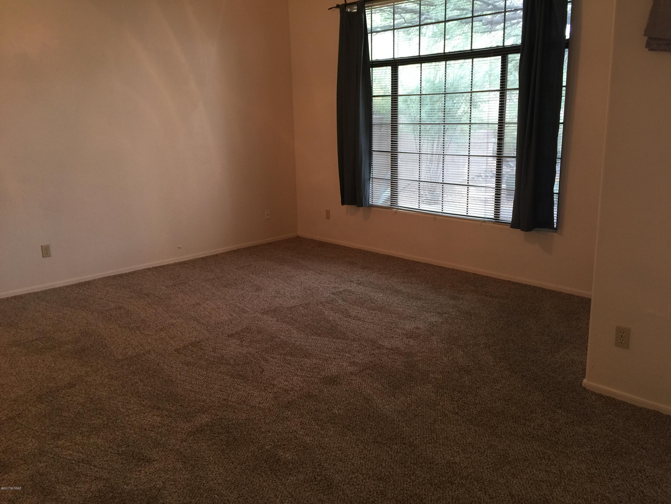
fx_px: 562
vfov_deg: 48.2
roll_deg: +0.1
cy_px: 252
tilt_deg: -14.1
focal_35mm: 29
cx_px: 336
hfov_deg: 61.7
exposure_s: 1/15
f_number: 2.2
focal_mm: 4.15
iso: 32
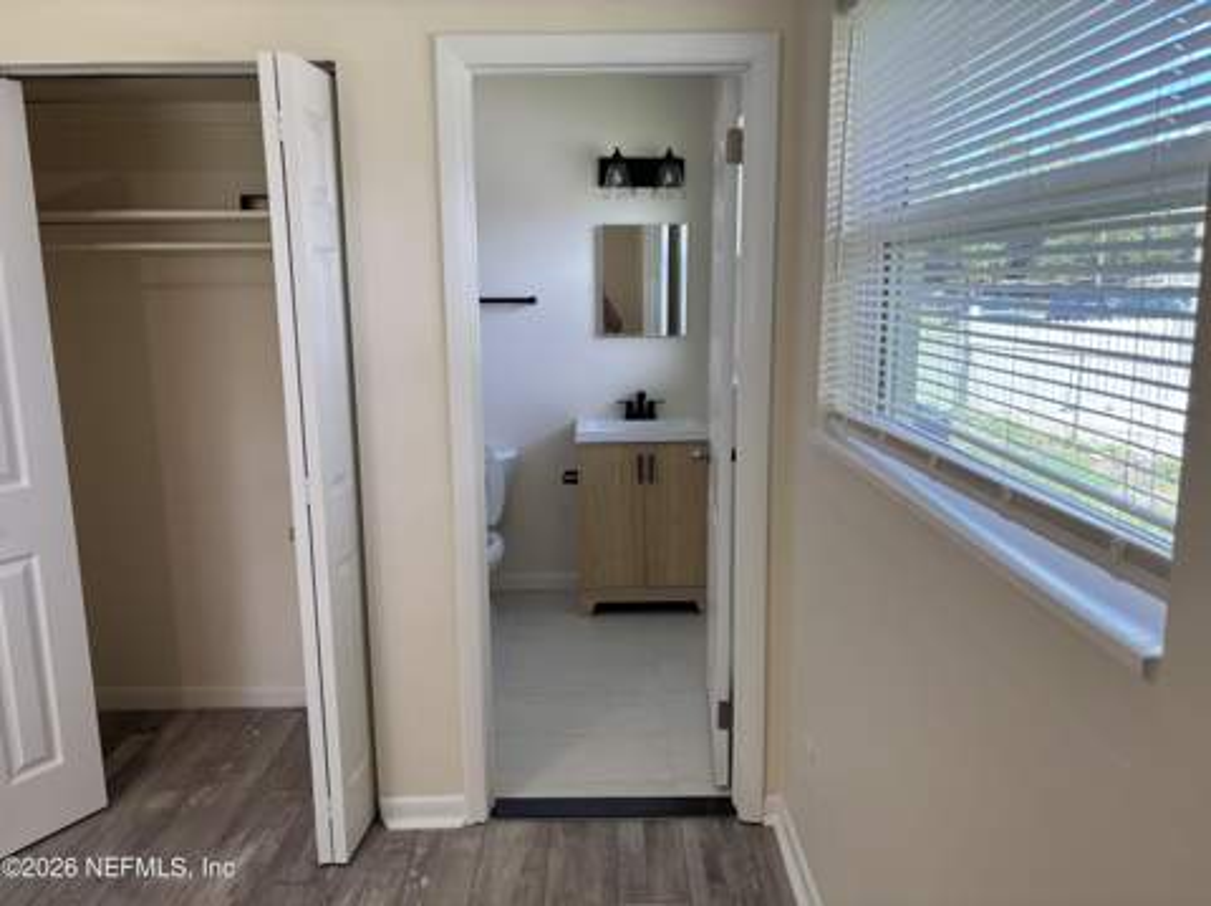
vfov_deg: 53.0
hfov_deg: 67.4
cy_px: 453
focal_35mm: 26
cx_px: 606
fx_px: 909
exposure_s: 1/120
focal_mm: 5.96
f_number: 1.6
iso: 50
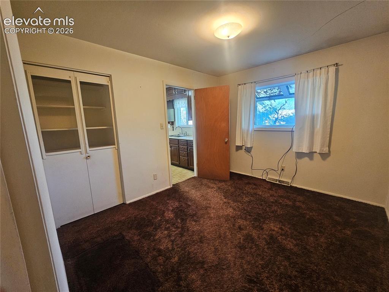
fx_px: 146
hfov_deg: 106.2
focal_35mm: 13
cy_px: 146
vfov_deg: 89.9
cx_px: 194
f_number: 2.2
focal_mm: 2.2
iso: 400
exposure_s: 1/30
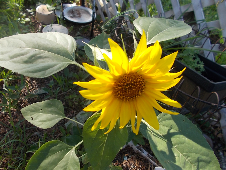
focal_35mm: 26
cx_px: 113
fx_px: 170
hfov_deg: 67.3
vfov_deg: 53.1
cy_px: 85
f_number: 3.2
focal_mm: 4.6
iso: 80
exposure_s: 1/125
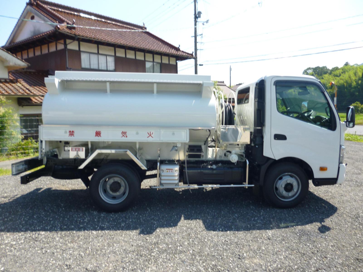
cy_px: 136
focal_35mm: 28
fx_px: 294
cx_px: 182
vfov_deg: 49.7
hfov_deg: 63.4
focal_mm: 5
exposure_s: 1/60
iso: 100
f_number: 9
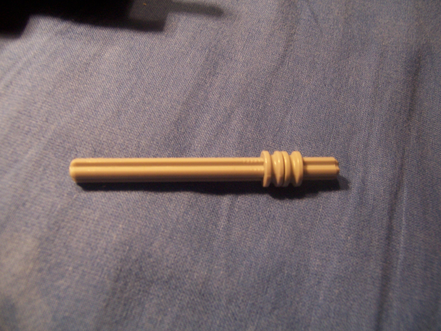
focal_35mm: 33
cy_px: 166
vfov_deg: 42.9
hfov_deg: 55.4
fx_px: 420
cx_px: 220
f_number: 3.4
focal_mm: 5.5
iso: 140
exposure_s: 1/20
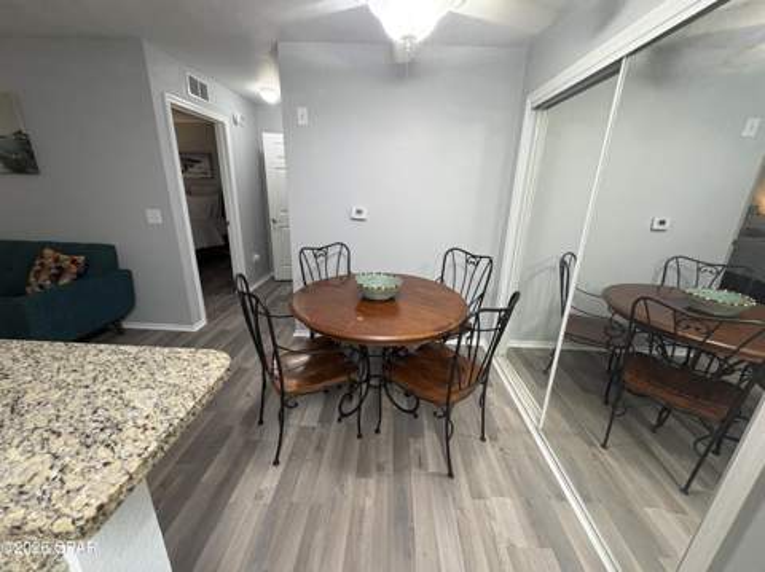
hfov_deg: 102.1
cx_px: 382
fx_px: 309
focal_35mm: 14
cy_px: 286
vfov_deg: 85.6
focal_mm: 2.22
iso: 320
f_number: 2.2
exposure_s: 1/60
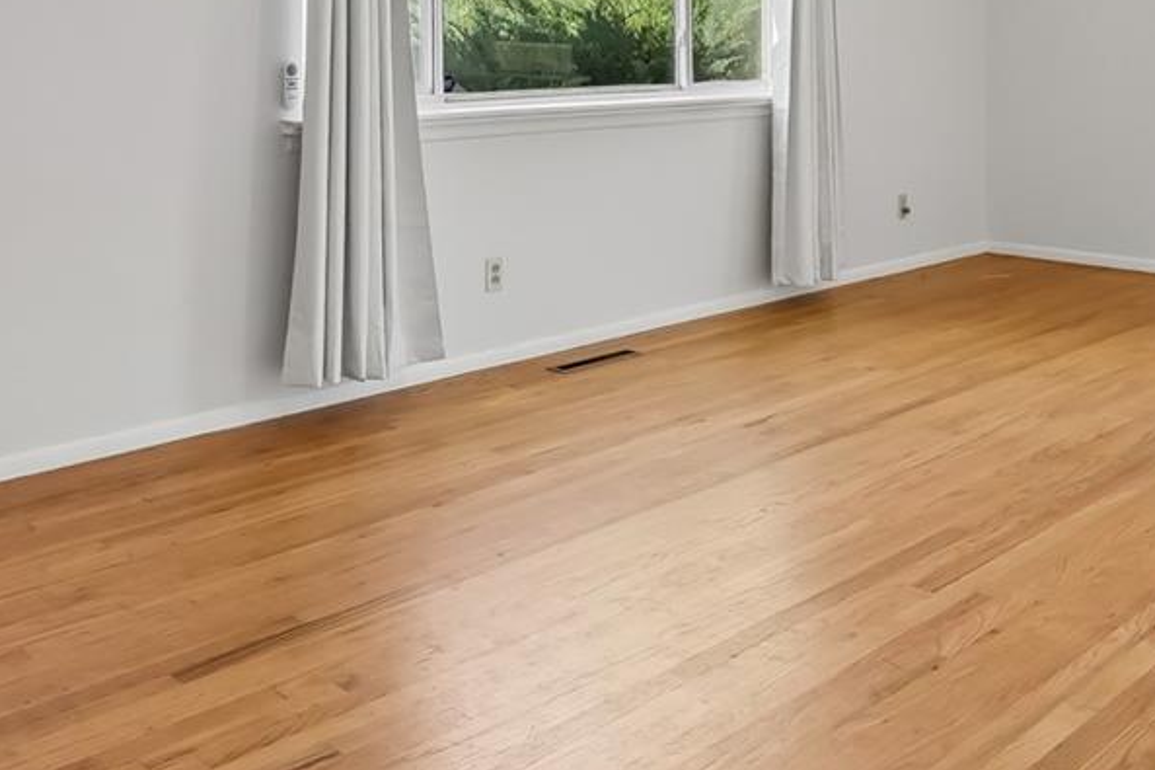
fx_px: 1315
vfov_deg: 30.7
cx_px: 639
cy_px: 31
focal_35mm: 41
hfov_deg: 47.3
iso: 800
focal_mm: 10
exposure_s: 1/40
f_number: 8
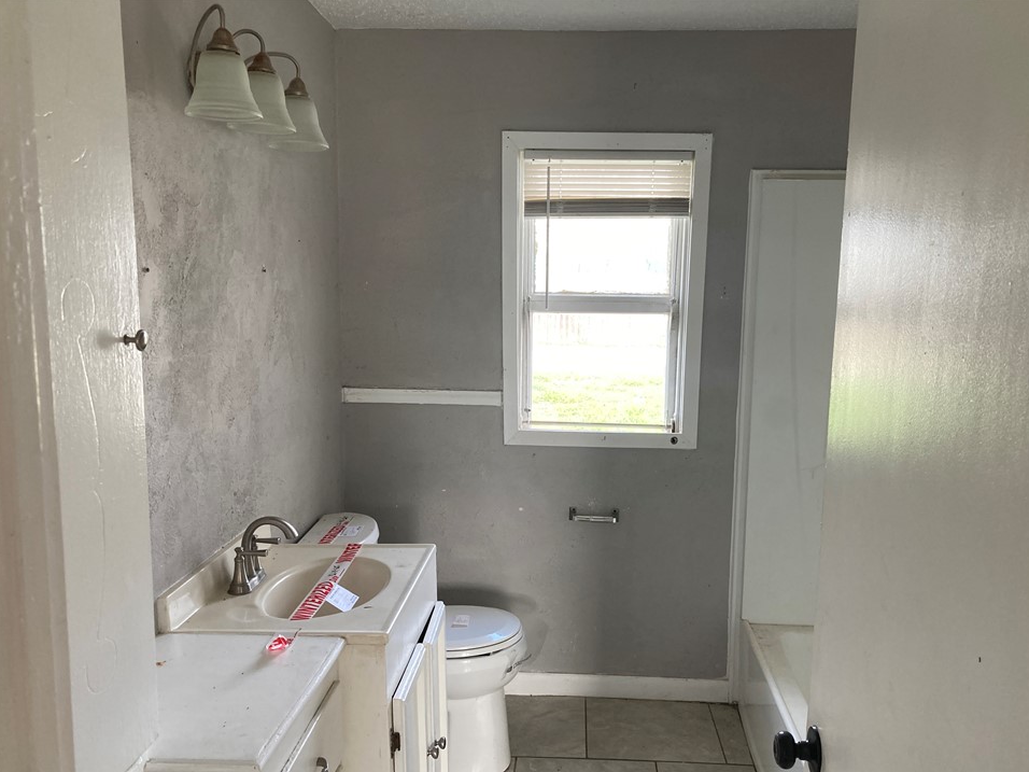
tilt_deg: -7.2
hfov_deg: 59.9
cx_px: 545
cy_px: 410
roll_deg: -1.1
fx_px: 892
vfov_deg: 46.8
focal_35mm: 30
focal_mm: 3.99
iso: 80
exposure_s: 1/99
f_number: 1.8
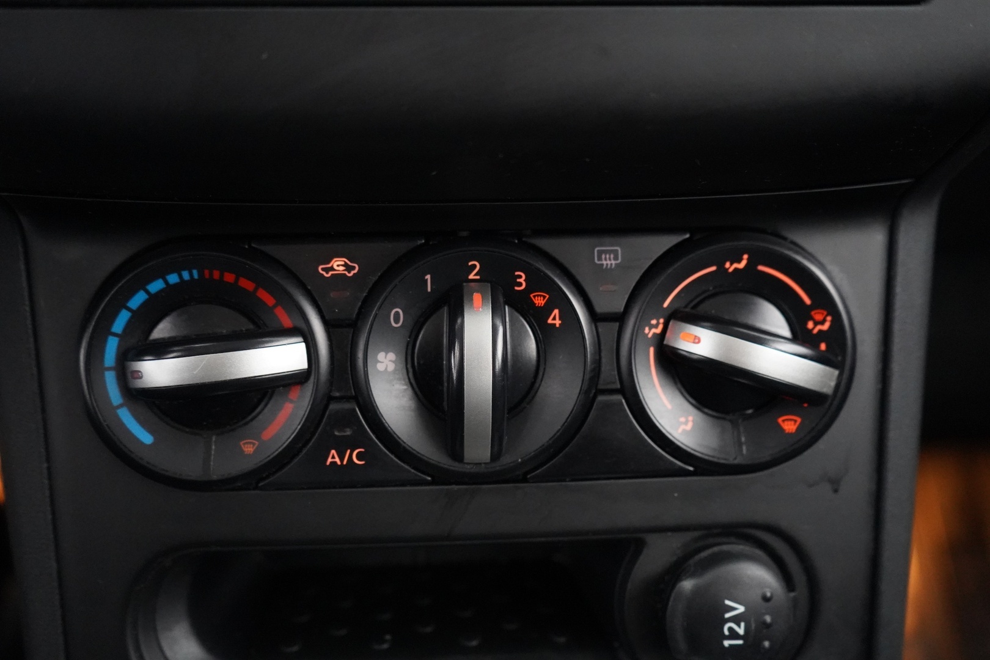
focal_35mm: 31
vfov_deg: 42.3
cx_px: 495
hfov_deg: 60.3
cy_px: 330
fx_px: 852
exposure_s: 1/40
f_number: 4
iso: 12800
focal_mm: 31
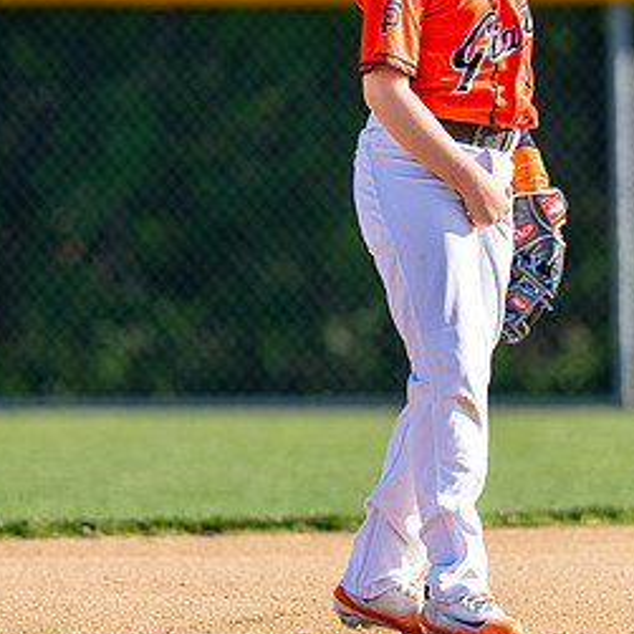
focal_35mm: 692
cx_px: 412
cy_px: 168
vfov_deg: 2.5
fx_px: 14339
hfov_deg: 2.5
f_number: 2.8
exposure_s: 1/800
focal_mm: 200
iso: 100
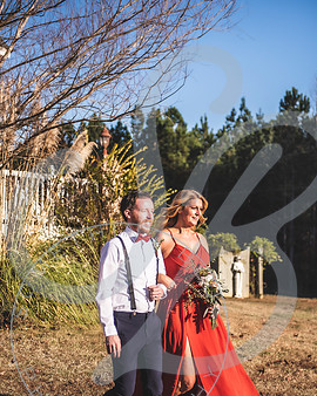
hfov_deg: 21.8
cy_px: 243
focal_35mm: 70
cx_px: 173
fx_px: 822
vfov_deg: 27.1
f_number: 2.8
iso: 100
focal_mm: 56
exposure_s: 1/4000
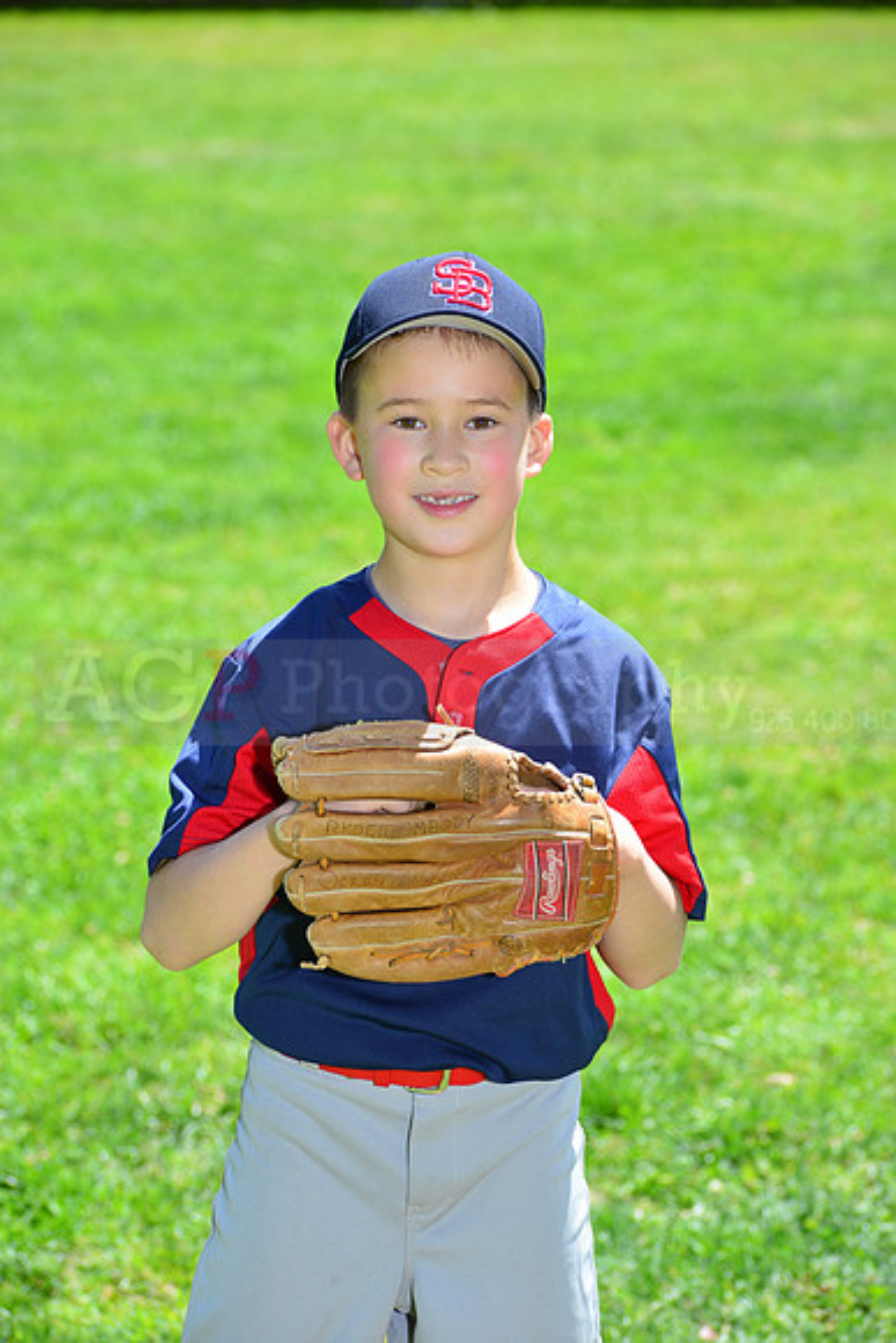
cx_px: 448
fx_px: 5410
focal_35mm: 145
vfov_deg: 14.2
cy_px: 672
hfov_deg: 9.5
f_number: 8
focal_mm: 145
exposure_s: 1/200
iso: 200
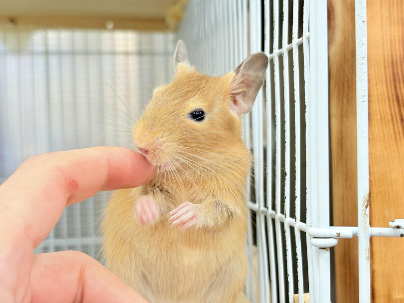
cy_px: 152
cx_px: 202
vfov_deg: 28.0
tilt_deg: +0.7
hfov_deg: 36.8
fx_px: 607
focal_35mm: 52
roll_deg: +2.5
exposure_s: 1/50
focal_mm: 5.96
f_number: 1.6
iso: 80
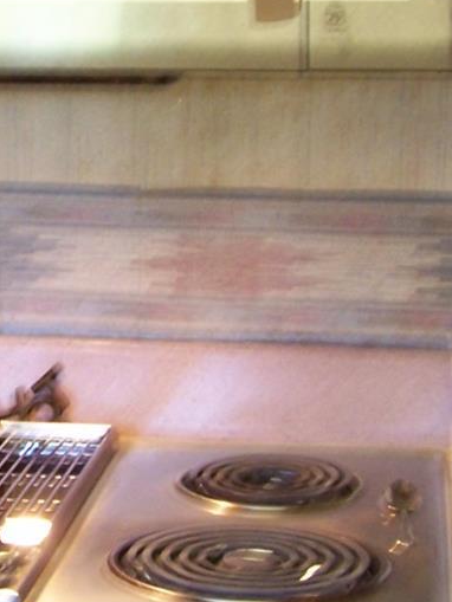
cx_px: -43
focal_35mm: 112
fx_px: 1949
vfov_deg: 17.5
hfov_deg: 13.0
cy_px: 180
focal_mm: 6.3
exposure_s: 1/10
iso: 140
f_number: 2.8
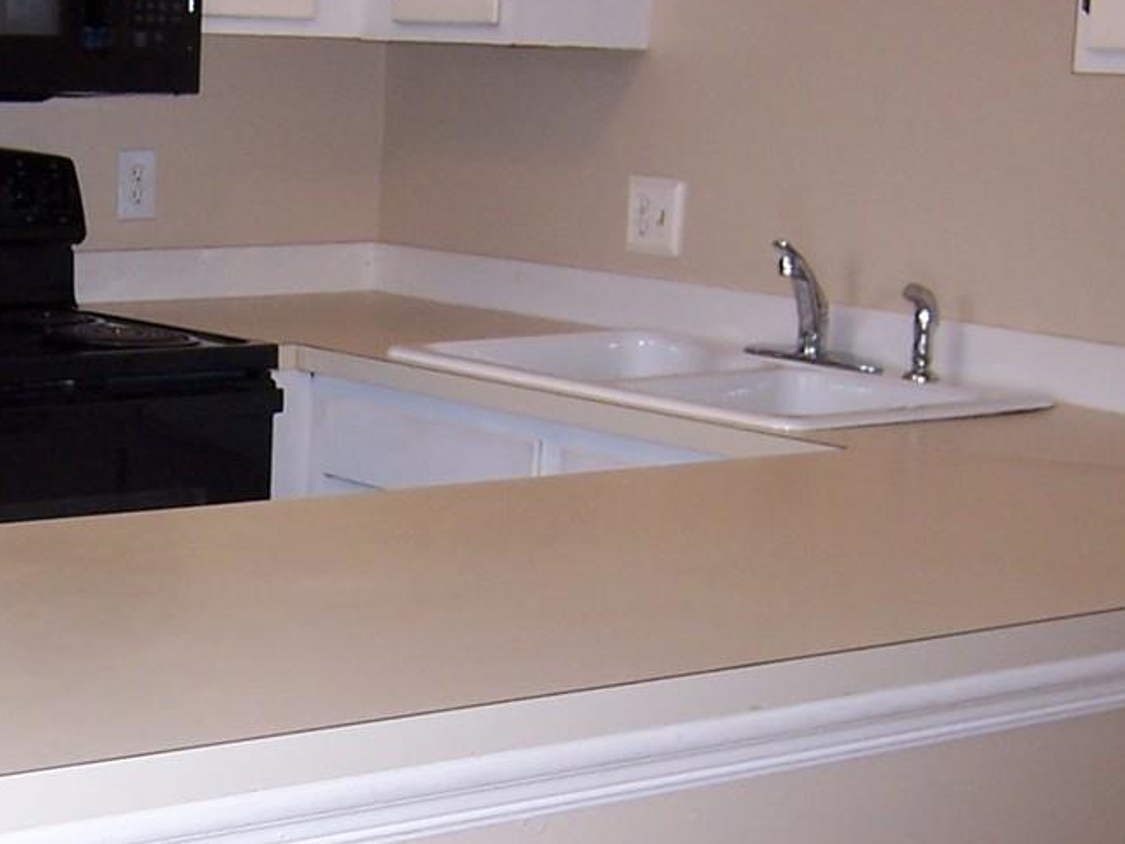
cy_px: 599
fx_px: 2632
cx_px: 71
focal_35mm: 81
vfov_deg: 18.1
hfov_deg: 23.4
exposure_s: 1/60
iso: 80
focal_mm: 5.5
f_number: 2.8
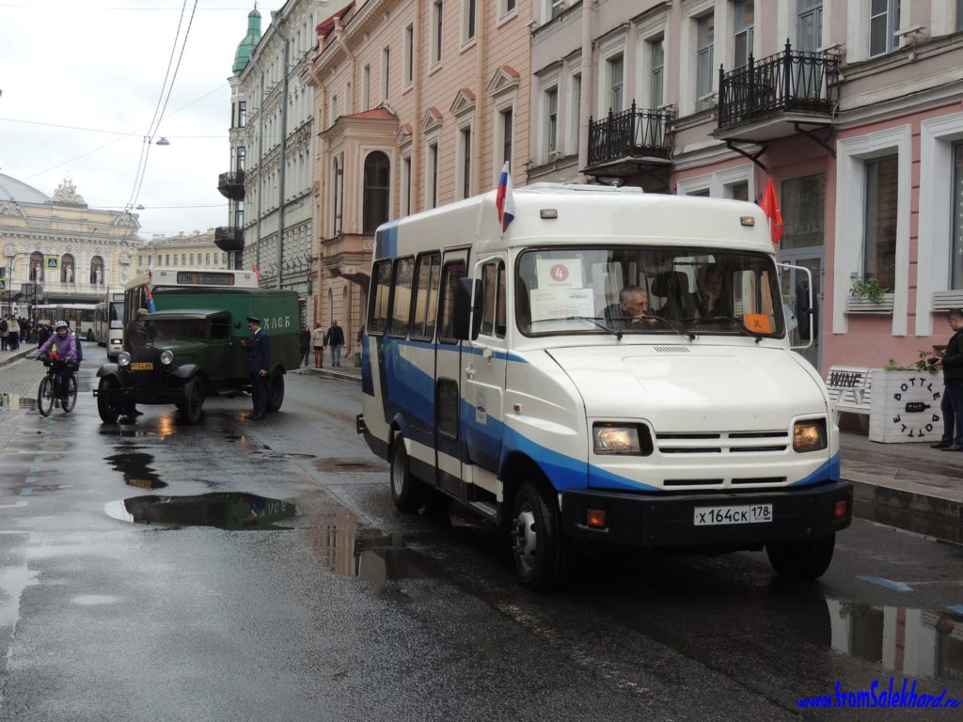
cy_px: 361
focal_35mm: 47
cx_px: 482
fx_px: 1308
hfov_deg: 40.4
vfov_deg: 30.9
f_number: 3.5
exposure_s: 1/400
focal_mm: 8.3
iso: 100
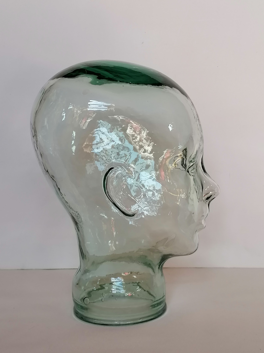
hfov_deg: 27.0
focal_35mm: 54
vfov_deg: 35.5
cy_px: 176
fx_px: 549
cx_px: 132
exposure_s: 1/100
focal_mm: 4.75
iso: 80
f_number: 1.8
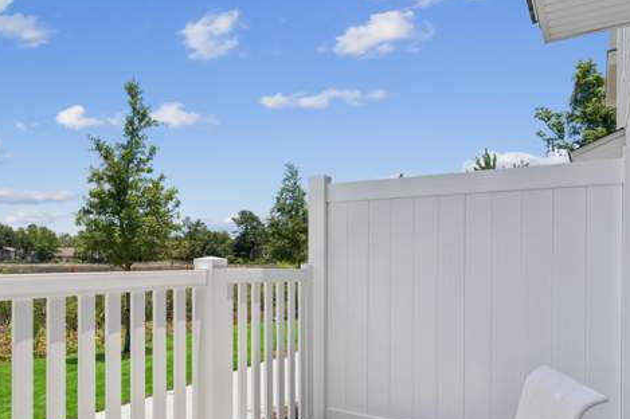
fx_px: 507
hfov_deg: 62.0
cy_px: 257
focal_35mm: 29
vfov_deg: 44.6
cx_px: 207
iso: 250
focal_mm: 17
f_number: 8
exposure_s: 1/1250
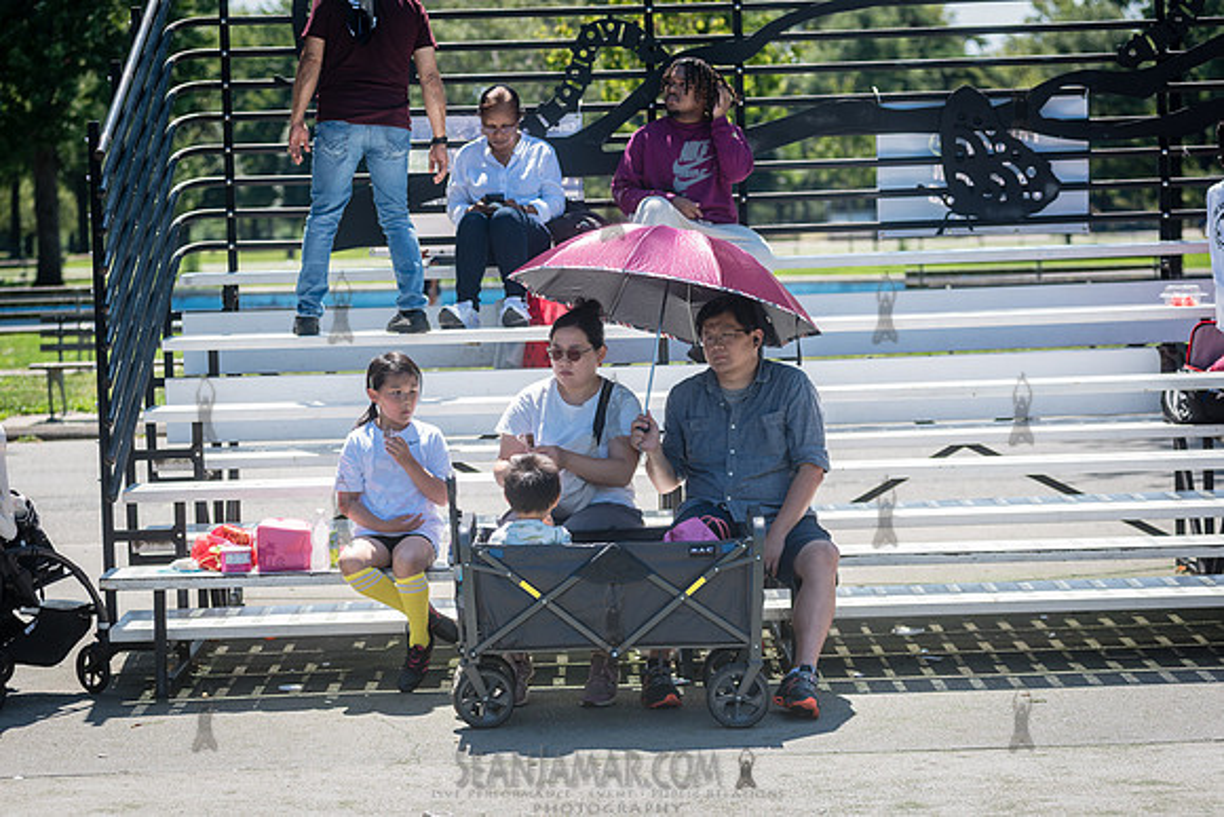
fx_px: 3401
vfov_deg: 13.7
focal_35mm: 100
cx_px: 612
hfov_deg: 20.4
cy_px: 408
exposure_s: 1/800
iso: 200
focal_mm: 100
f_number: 4
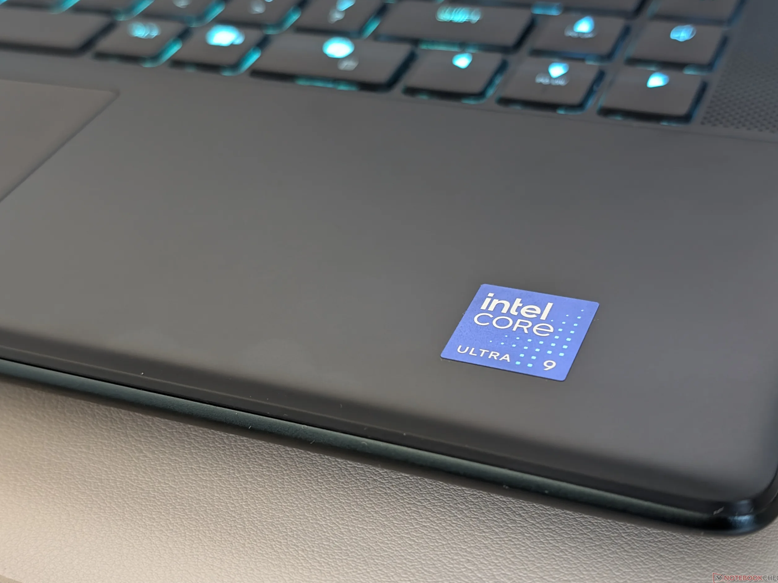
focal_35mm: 50
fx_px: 1124
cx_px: 391
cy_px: 291
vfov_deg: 29.1
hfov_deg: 38.2
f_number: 1.68
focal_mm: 6.9
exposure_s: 1/23.8
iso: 192
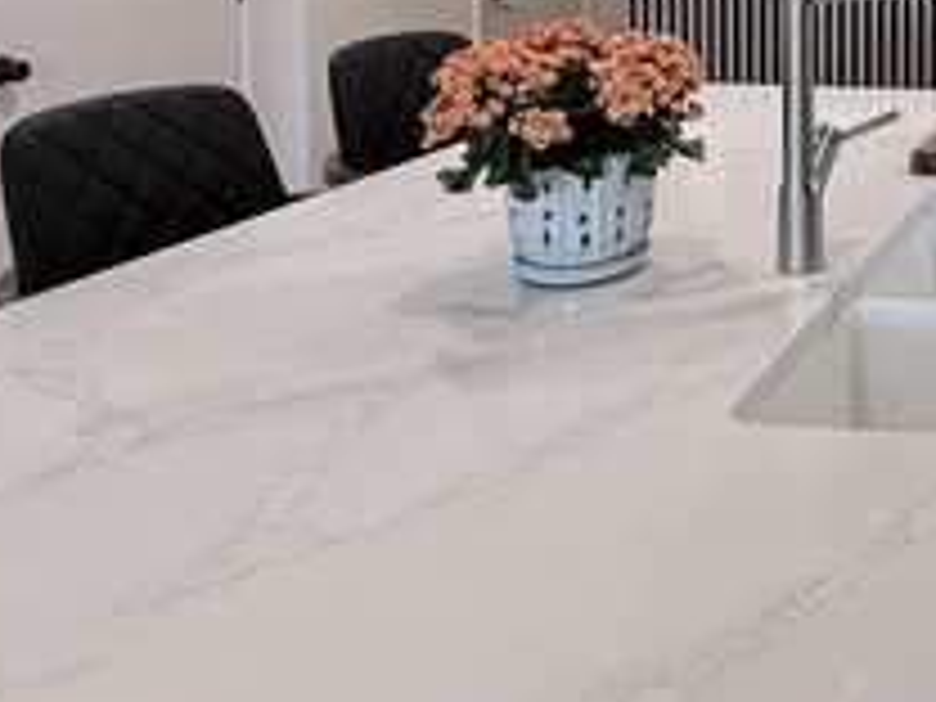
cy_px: -58
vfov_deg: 29.3
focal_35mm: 45
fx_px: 1217
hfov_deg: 33.5
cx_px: 1145
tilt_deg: -2.1
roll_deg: -1.1
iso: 320
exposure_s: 1/120
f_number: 2.2
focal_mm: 2.22
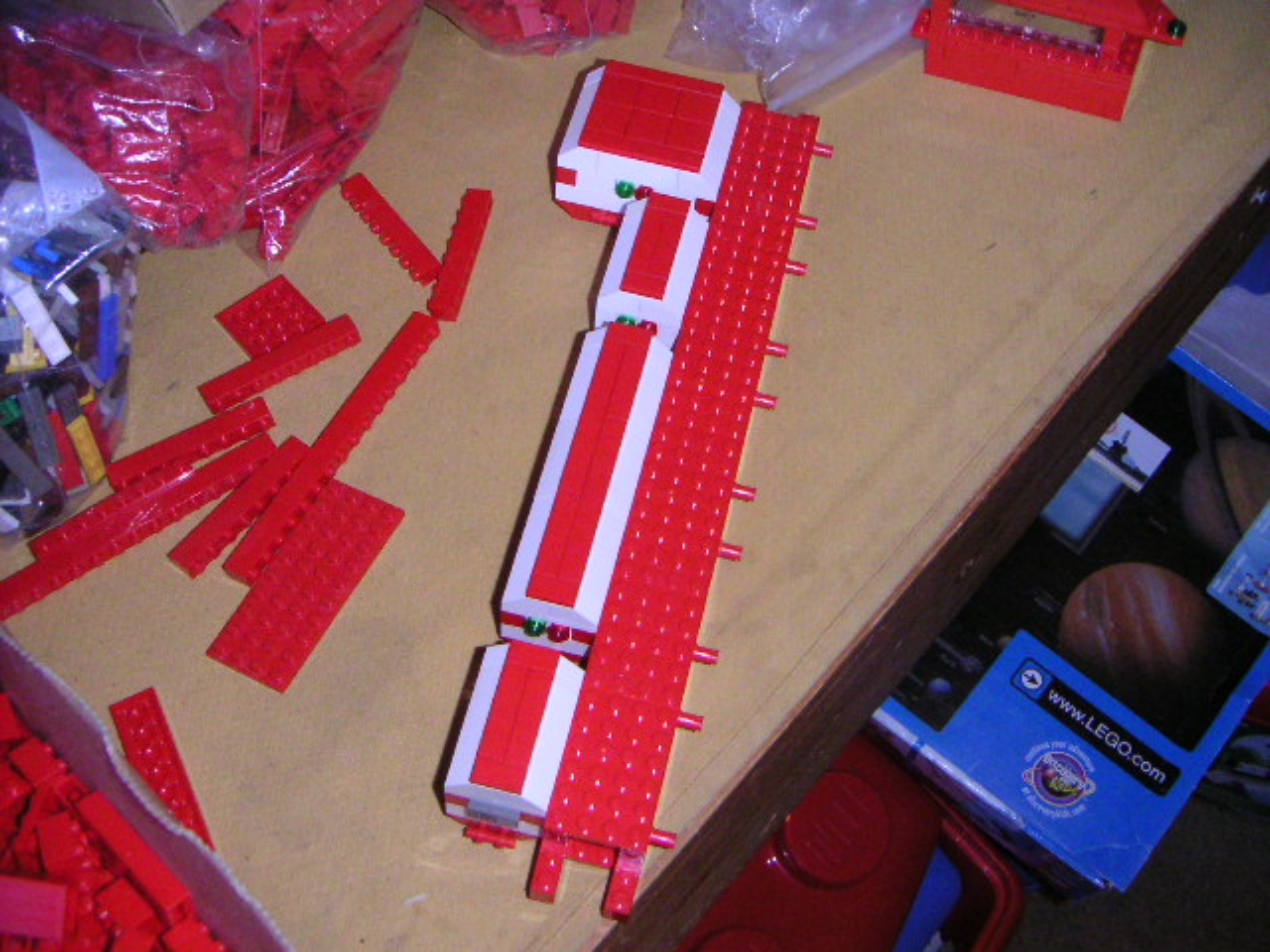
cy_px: 476
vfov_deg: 36.0
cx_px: 635
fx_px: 1468
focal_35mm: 40
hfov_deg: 46.8
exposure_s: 1/45
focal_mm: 5.3
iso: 400
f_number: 6.7
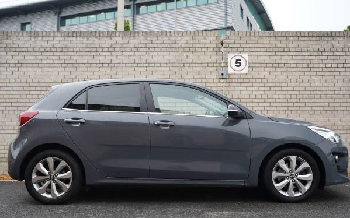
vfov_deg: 34.3
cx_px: 175
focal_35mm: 37
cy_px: 120
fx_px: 354
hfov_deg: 52.6
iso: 160
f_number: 4
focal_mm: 34.1
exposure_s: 1/60
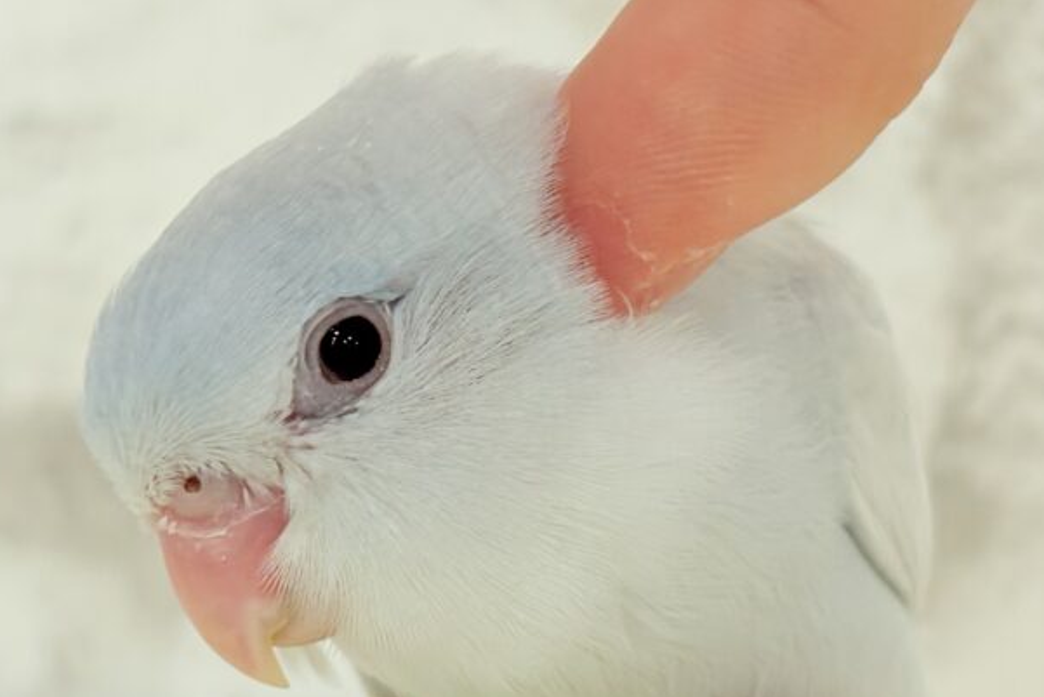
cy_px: 445
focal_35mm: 108
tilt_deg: -4.0
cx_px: 526
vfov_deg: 12.7
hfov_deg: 18.9
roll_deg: -2.6
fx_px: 3133
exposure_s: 1/100
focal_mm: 5.96
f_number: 1.6
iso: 80
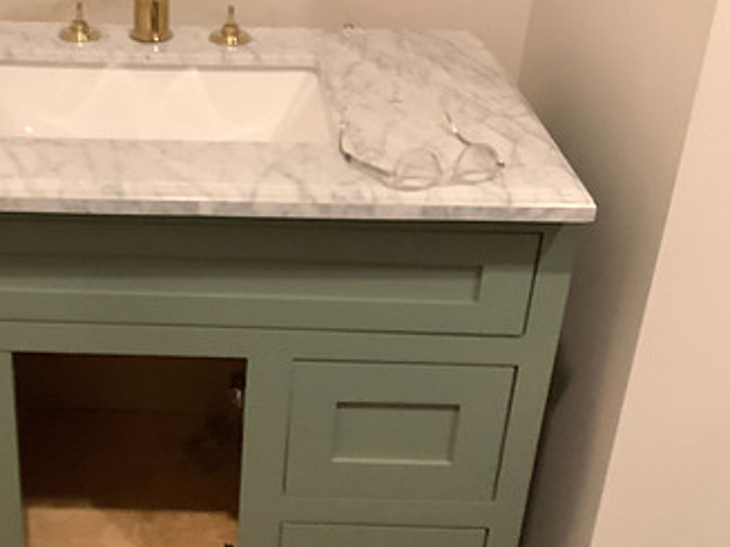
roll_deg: -1.6
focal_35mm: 55
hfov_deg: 34.3
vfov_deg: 26.5
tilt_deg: -29.4
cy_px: 327
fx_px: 1159
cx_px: 194
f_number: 2.4
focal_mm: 3.3
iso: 320
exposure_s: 1/30
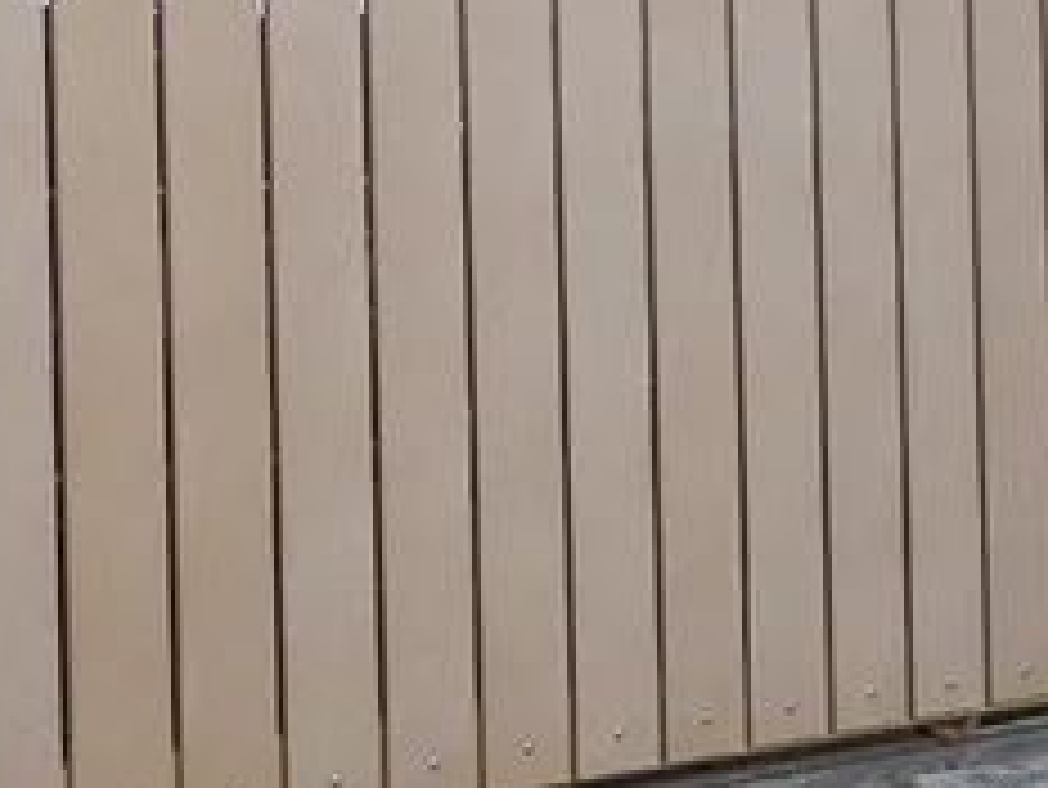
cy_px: 223
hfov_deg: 17.5
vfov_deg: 13.3
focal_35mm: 111
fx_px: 3362
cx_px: 144
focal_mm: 6.6
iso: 160
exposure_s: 1/130
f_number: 4
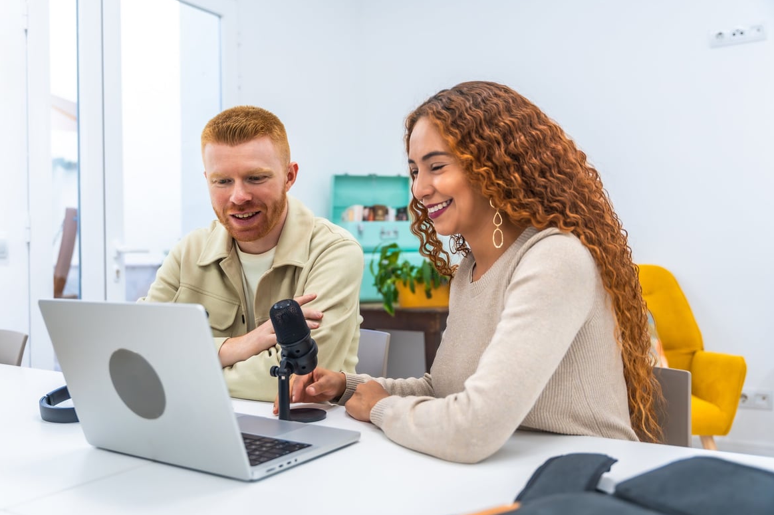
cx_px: 376
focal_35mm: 33
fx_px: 714
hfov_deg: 56.9
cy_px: 263
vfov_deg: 39.7
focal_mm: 32.2
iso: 400
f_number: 2.8
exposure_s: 1/200
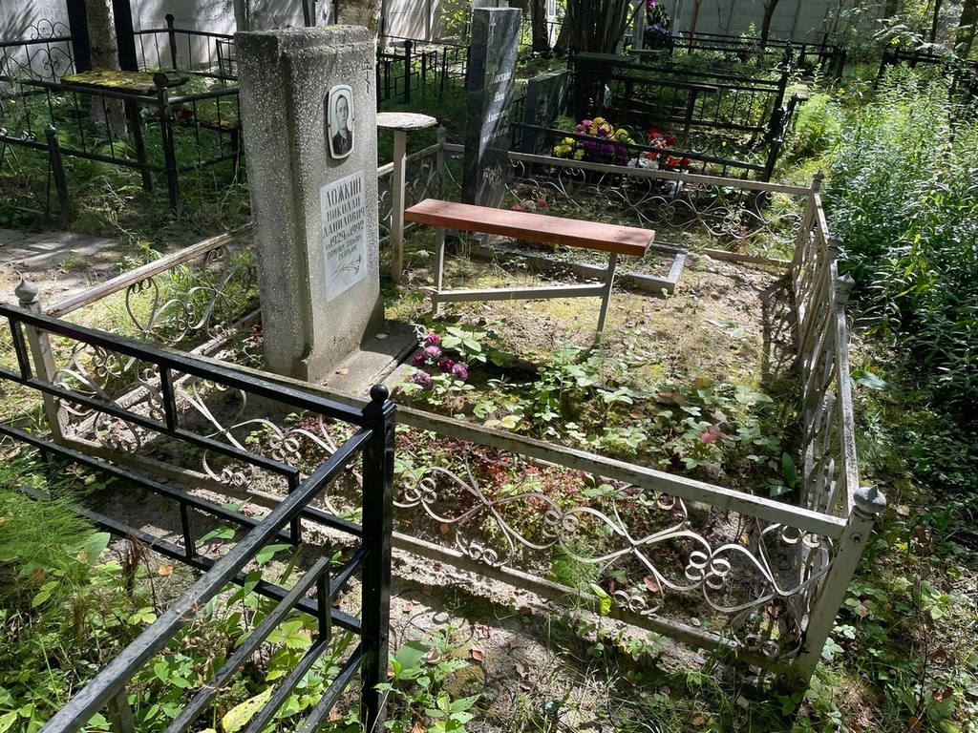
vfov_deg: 53.1
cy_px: 366
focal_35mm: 26
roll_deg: -5.3
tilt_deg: -23.5
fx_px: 735
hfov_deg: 67.3
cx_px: 489
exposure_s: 1/527
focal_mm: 4.2
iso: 32
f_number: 1.6
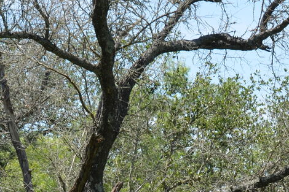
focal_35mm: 286
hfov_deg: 7.2
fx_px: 2293
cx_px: 255
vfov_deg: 4.8
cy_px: 307
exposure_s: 1/250
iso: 125
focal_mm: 55
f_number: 8
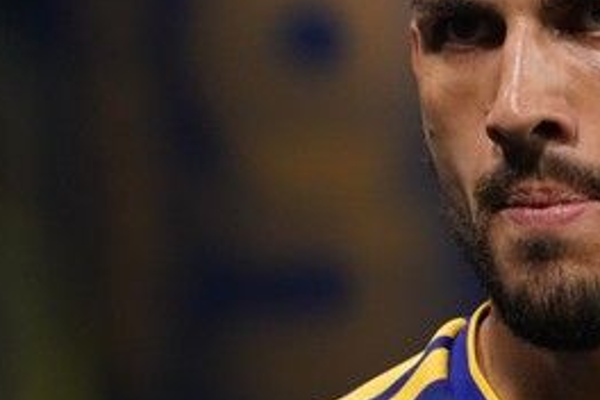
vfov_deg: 1.3
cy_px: 118
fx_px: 18199
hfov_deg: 1.9
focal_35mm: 1092
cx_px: 766
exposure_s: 1/2000
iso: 6400
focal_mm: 400
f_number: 5.6
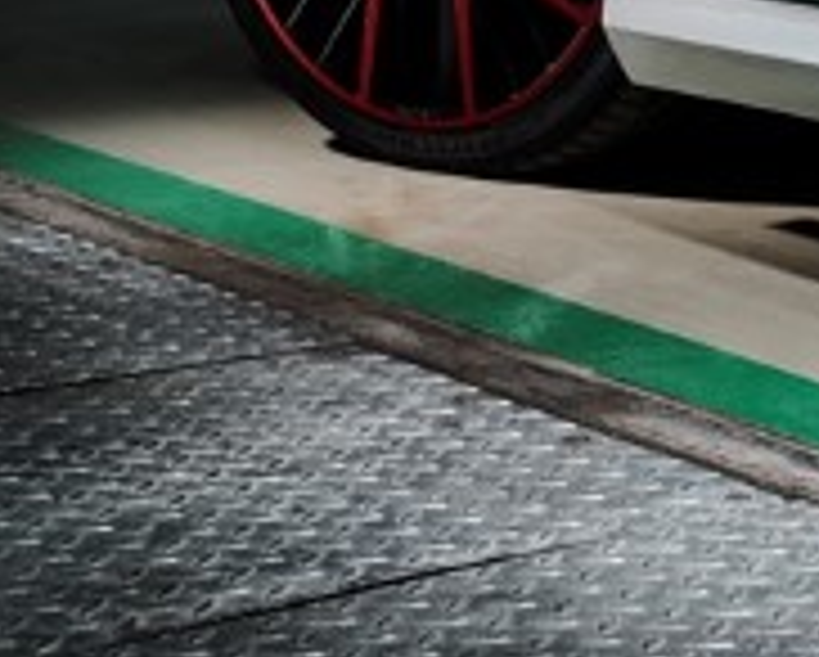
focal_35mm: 130
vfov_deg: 11.7
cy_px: -81
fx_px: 3154
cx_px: 1606
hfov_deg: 13.0
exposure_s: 1/25
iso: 160
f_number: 14
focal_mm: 35
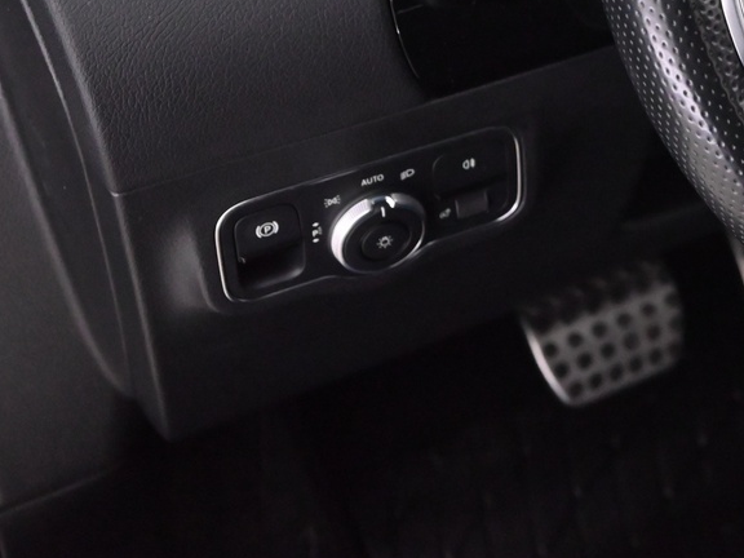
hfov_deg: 20.1
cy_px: -94
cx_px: 809
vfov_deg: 15.3
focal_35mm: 93
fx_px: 2006
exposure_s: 1/60
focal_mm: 34.5
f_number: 5
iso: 7200
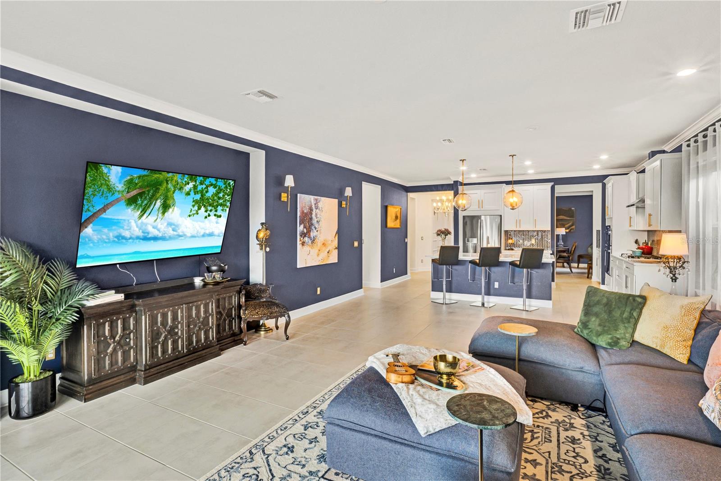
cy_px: 240
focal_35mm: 16
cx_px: 360
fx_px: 330
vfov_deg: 72.0
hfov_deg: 95.0
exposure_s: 1/6
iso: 400
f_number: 16
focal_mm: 11
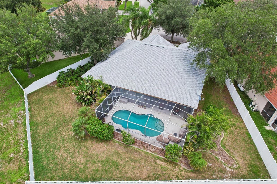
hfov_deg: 78.6
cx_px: 138
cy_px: 92
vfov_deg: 57.2
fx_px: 169
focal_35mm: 22
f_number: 2.8
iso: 120
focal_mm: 8.4
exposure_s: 1/1250
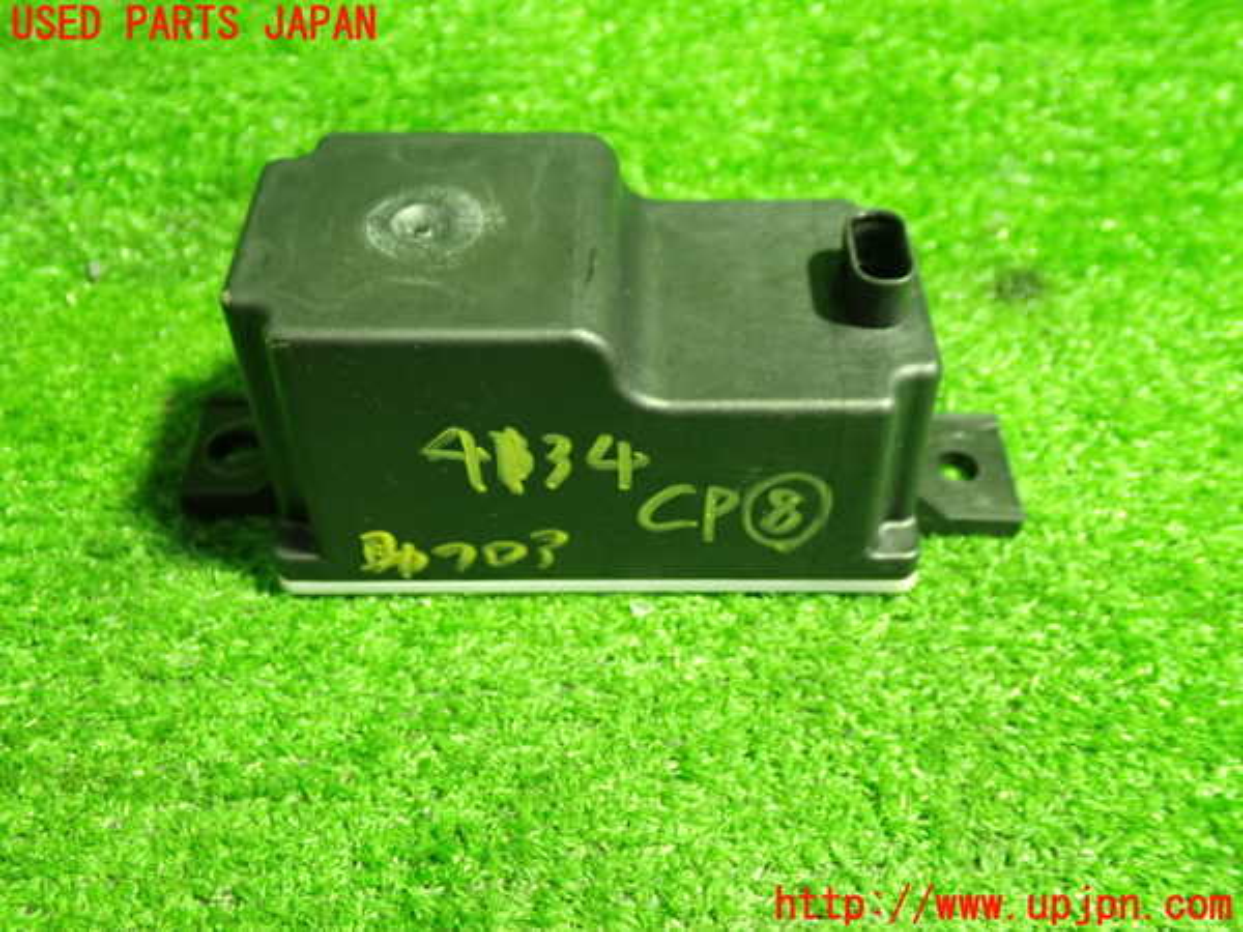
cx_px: 622
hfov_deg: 51.4
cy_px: 466
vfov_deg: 39.7
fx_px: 1293
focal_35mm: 36
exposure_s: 1/30
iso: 800
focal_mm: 6.37
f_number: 2.5
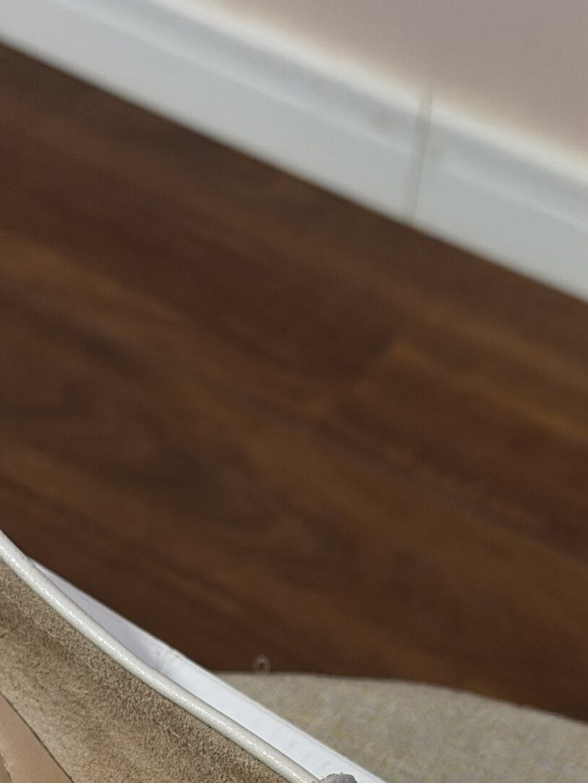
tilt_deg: -52.9
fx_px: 2558
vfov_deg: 16.8
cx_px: 174
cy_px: 892
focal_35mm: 113
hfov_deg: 13.1
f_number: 1.78
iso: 80
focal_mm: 6.76
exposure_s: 1/60
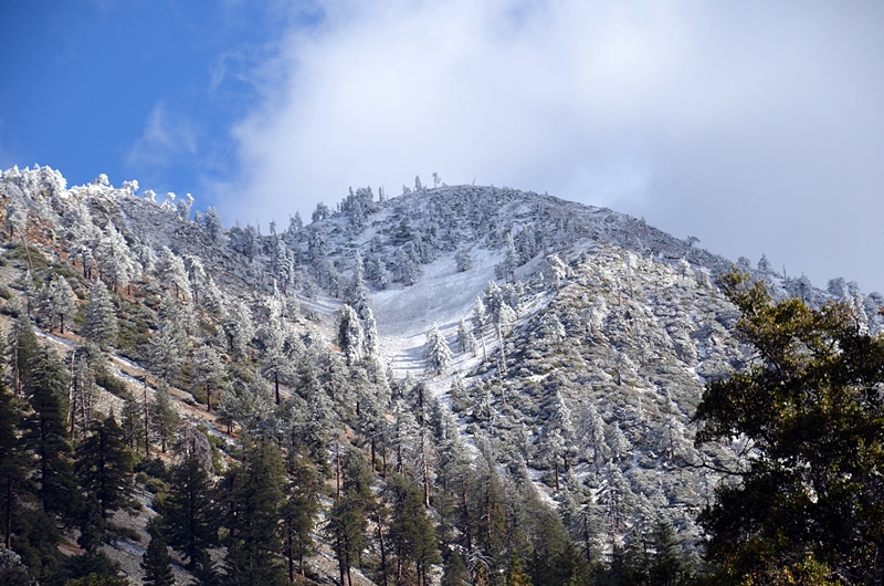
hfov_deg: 16.1
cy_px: 293
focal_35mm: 128
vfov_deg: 10.7
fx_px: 3125
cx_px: 442
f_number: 5.6
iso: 100
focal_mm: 85
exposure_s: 1/500
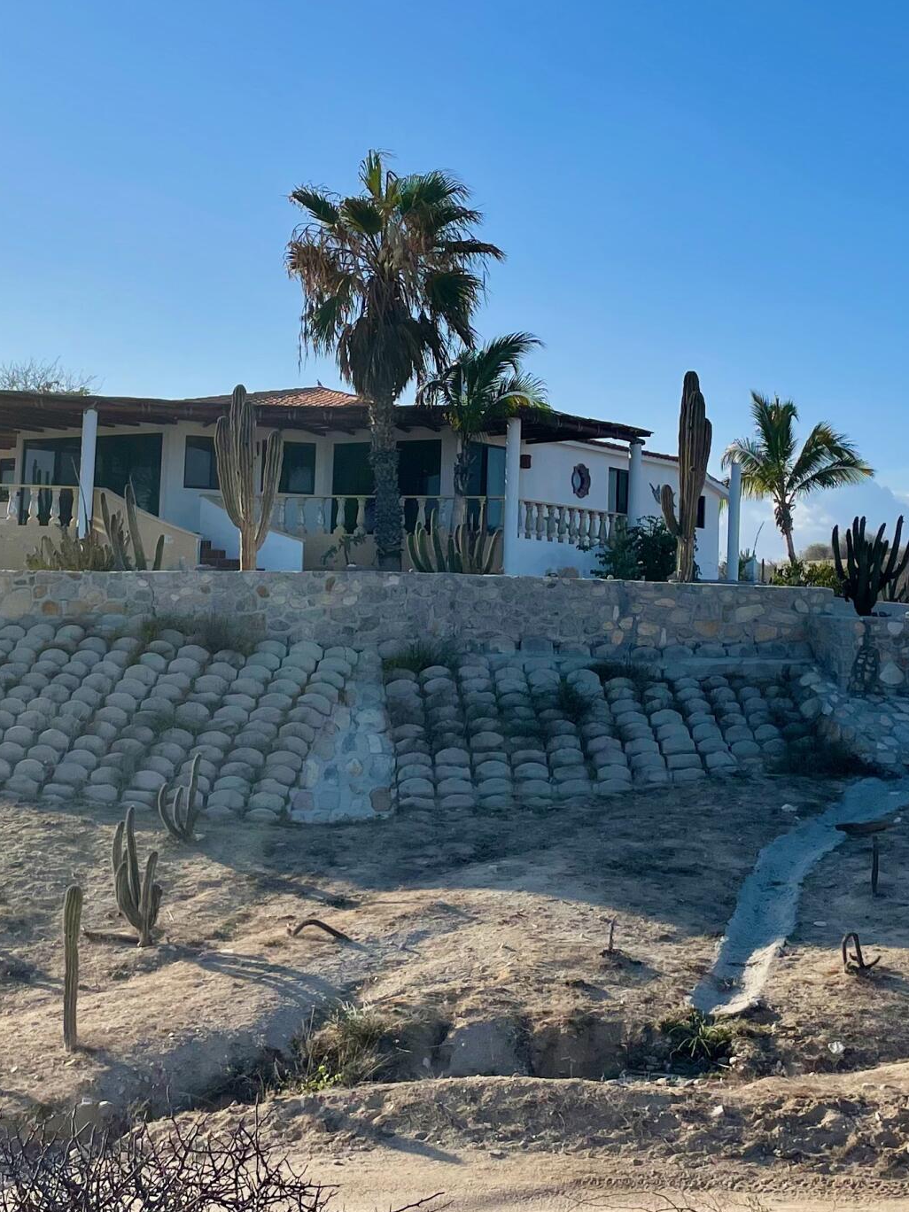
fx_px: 1996
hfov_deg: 25.7
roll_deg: -2.0
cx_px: 473
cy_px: 414
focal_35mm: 57
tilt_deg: +5.8
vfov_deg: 33.5
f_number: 1.6
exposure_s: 1/5291
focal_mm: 4.2
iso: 32
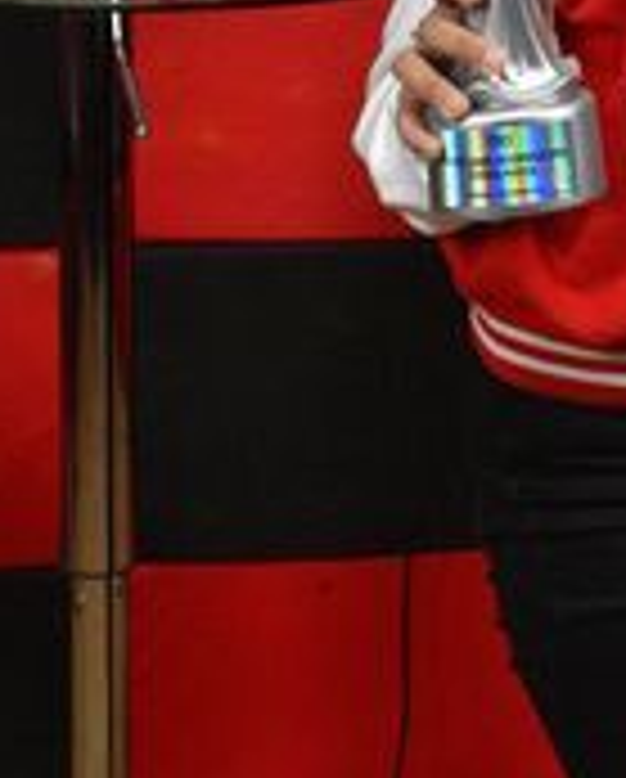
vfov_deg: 16.2
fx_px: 2702
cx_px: 734
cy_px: 49
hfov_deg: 12.9
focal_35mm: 117
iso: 3200
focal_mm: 24
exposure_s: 1/320
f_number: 3.8
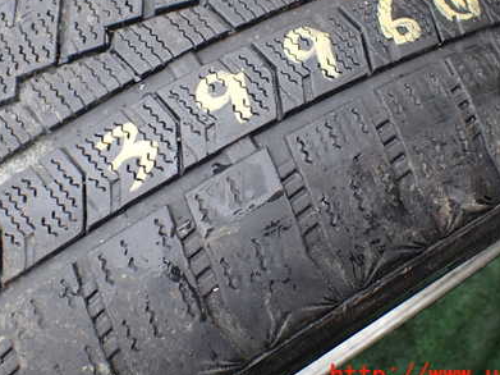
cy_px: 105
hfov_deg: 41.2
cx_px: 235
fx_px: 664
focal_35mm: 46
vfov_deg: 31.1
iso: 100
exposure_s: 1/125
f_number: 2.3
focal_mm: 5.4
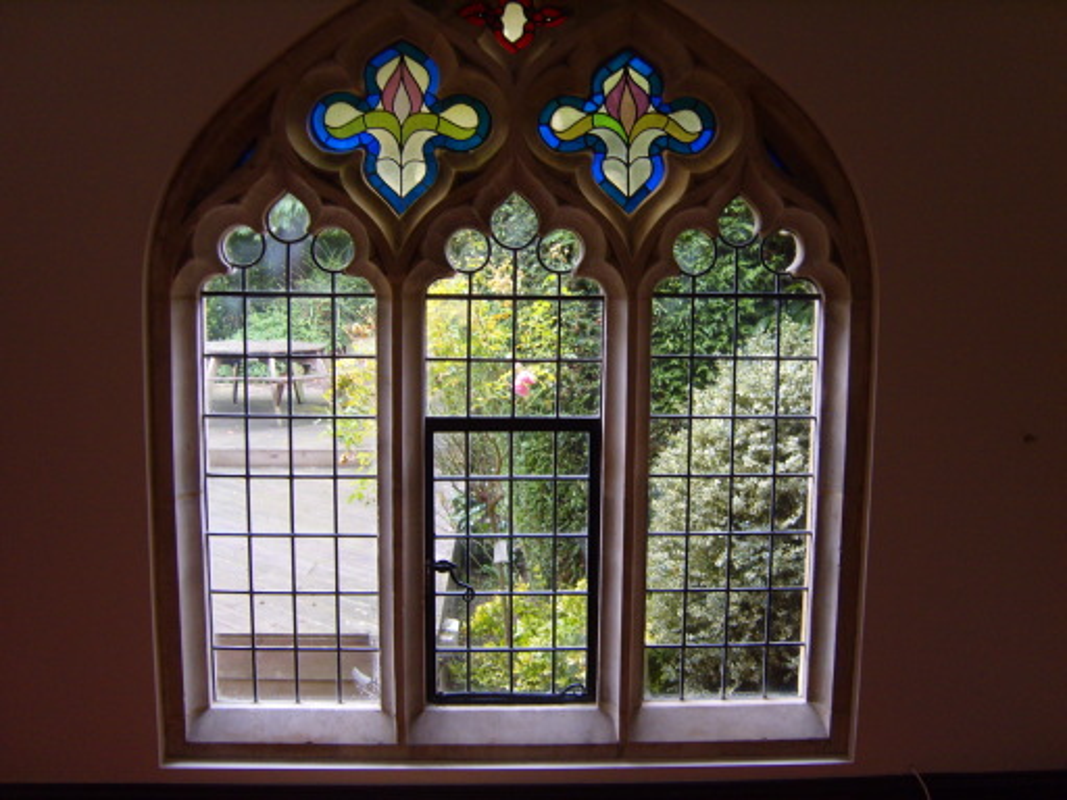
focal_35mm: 35
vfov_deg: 40.7
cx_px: 534
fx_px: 1079
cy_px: 400
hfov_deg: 52.6
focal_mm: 7.4
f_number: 2.8
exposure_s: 1/30
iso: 155
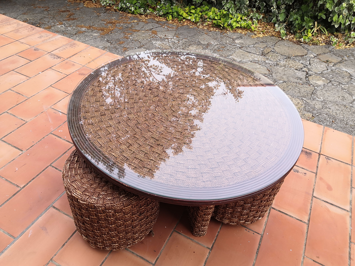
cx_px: 178
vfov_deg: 51.4
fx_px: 277
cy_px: 133
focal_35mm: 27
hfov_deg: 65.3
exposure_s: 1/264
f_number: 1.8
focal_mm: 3.95
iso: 50
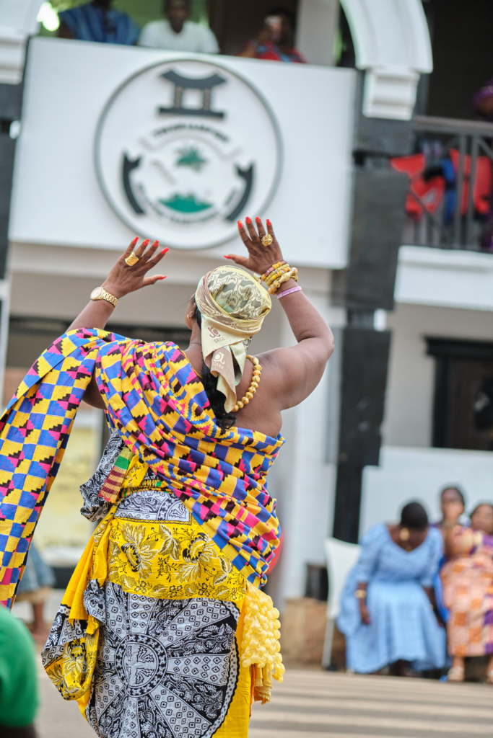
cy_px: 369
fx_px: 2772
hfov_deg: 10.2
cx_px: 246
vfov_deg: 15.2
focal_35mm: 135
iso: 640
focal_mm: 90
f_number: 2
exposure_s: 1/400
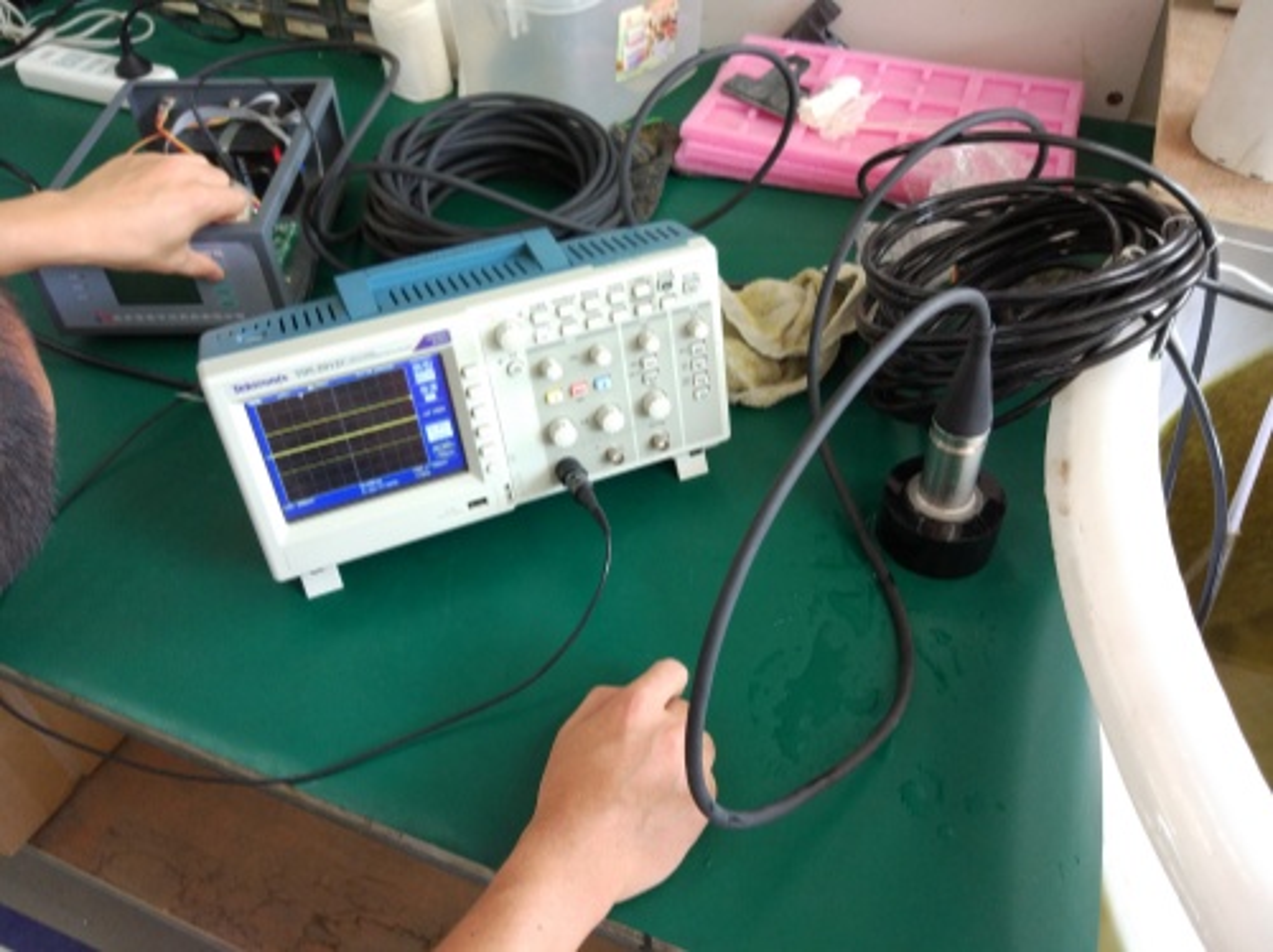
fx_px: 1029
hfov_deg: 63.5
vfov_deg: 49.7
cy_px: 476
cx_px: 636
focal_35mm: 28
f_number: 2
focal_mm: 4.26
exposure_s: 1/25
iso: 424
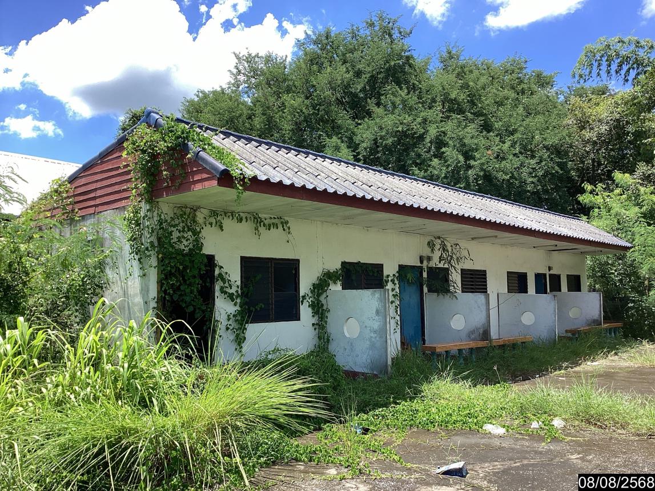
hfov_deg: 58.4
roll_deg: +0.1
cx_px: 328
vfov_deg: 45.4
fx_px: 587
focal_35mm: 31
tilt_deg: +5.3
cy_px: 246
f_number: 2.4
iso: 25
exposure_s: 1/562
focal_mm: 3.3
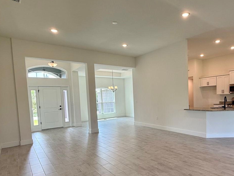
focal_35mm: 24
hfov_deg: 69.8
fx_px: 162
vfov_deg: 56.3
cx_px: 154
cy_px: 107
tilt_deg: -1.5
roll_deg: +2.4
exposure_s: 1/120
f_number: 2.2
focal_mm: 2.22
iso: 64
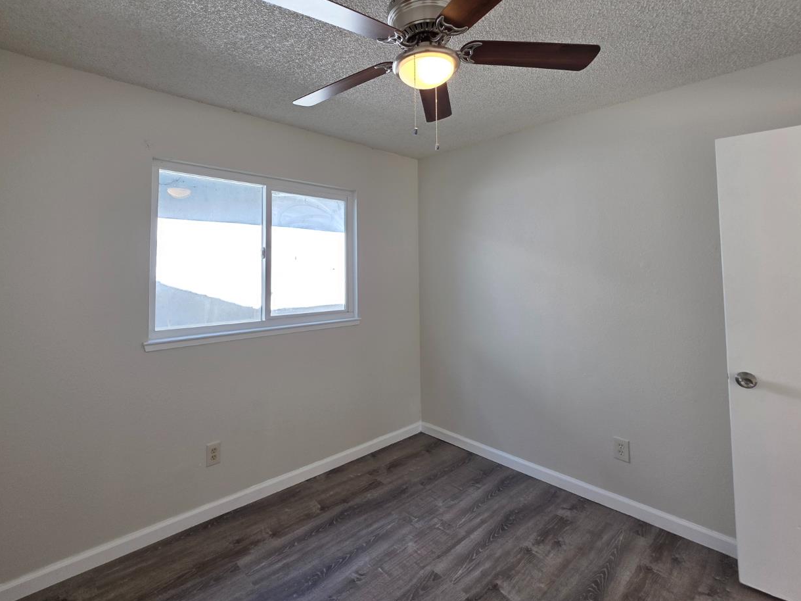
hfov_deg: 94.3
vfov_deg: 77.5
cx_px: 365
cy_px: 253
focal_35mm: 16
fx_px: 370
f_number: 1.9
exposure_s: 1/120
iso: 64
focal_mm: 2.2
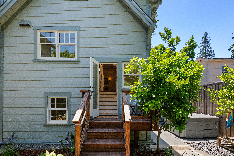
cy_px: 78
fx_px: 127
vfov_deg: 63.2
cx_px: 117
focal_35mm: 20
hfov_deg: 85.4
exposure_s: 1/800
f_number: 5
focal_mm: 19.5
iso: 400
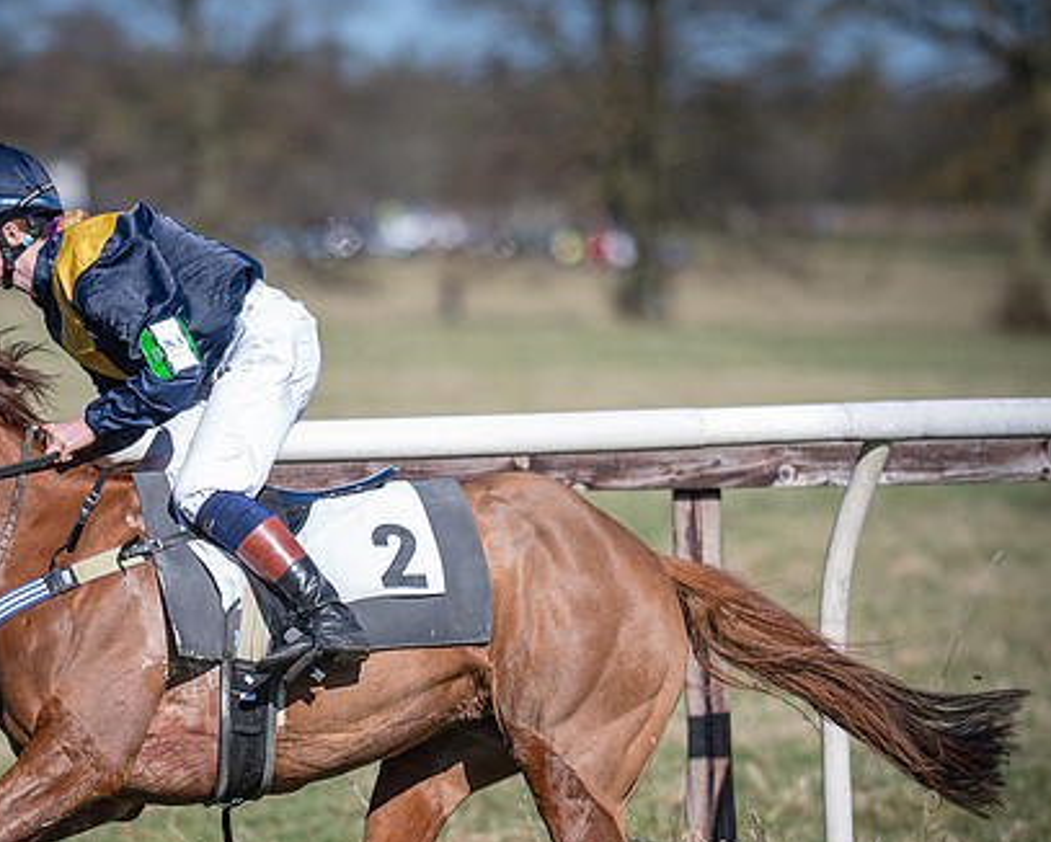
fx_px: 10612
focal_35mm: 341
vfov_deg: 4.5
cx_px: 522
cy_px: 548
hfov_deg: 5.7
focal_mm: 135
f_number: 1.8
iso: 50
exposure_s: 1/3200
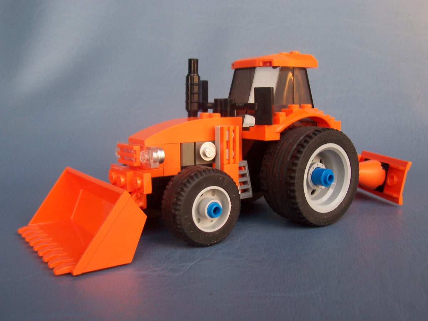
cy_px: 160
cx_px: 214
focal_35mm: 37
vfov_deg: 38.7
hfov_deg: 50.1
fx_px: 457
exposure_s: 1/45
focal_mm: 5.6
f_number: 2.8
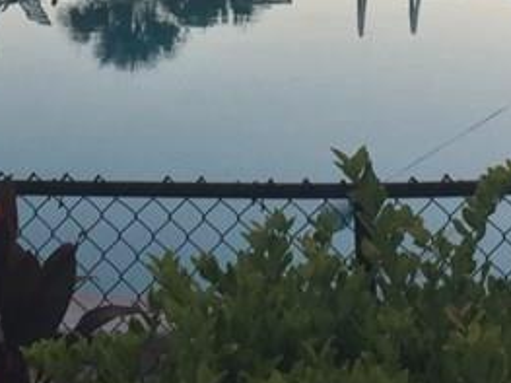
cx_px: 221
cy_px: -222
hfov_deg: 17.4
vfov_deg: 12.4
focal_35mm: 113
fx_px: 1667
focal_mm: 4.15
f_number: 2.2
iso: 32
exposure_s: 1/60
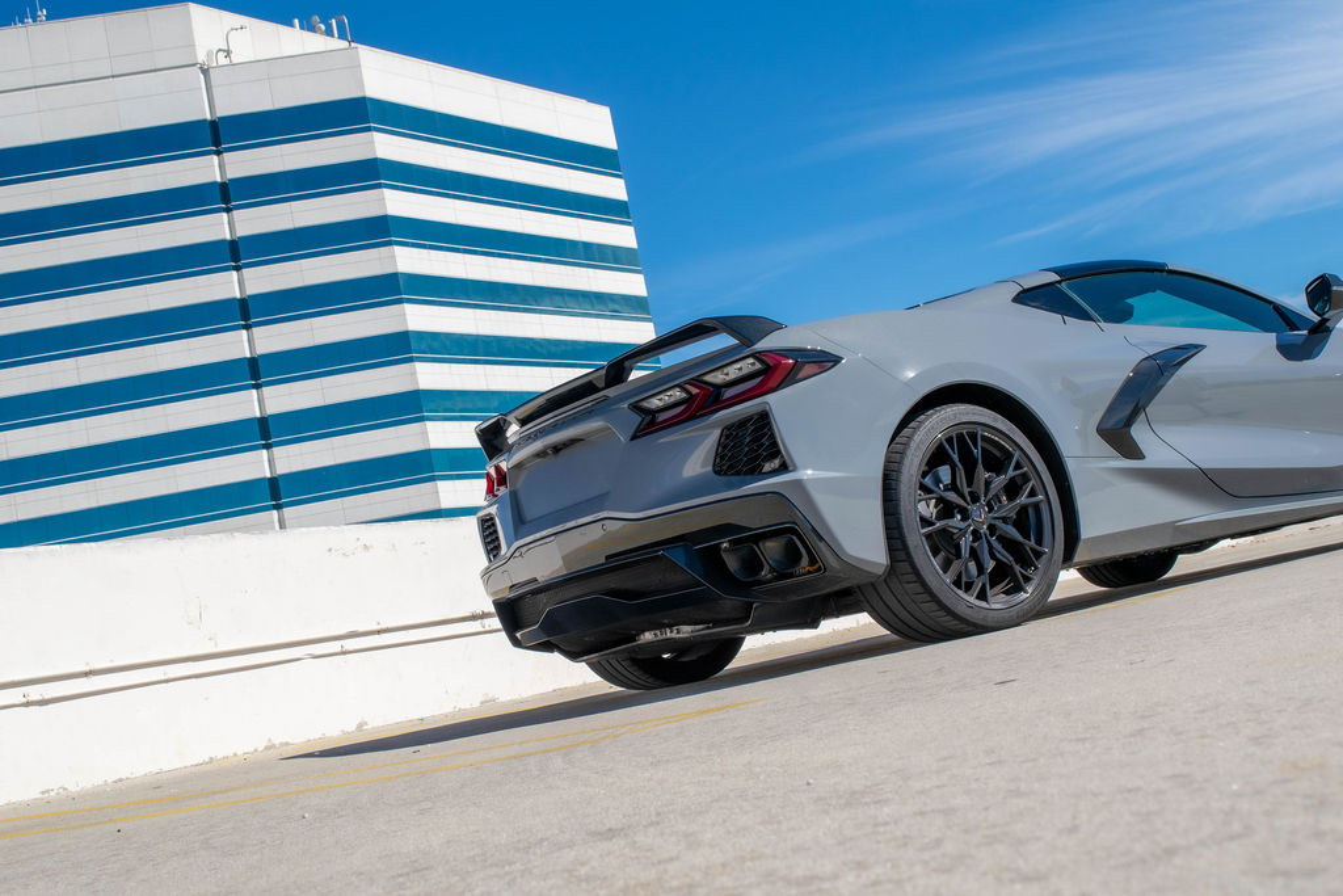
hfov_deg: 45.0
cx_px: 672
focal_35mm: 44
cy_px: 448
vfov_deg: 30.9
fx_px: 1623
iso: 220
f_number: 11
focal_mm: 29
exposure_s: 1/500
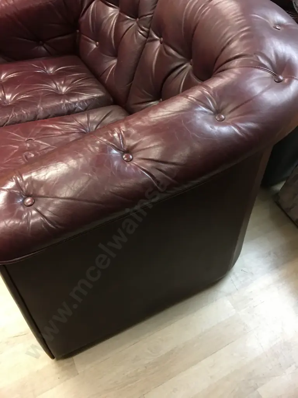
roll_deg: +2.4
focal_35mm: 29
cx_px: 149
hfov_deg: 48.2
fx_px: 333
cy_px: 199
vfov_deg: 61.7
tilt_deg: -43.1
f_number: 2.2
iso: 100
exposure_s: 1/17
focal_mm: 4.15
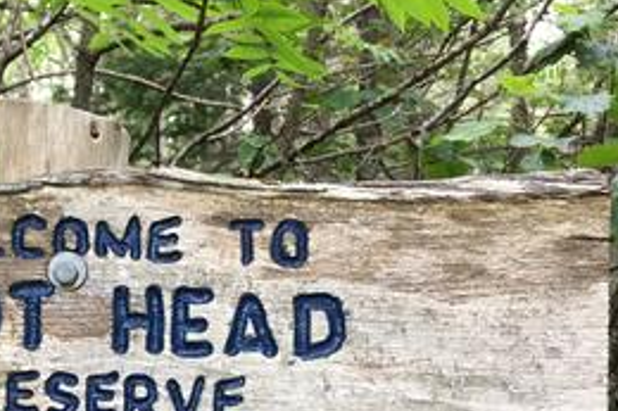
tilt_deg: -6.3
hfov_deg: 32.9
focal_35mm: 58
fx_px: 995
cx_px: 74
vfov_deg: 22.2
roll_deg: +3.3
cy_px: 438
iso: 32
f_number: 2.2
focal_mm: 4.15
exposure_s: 1/30
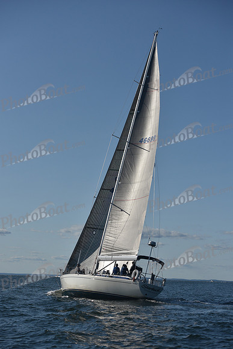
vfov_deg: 28.8
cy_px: 174
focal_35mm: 70
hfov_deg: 19.5
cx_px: 116
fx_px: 679
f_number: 5
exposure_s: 1/2500
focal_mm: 70
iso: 250
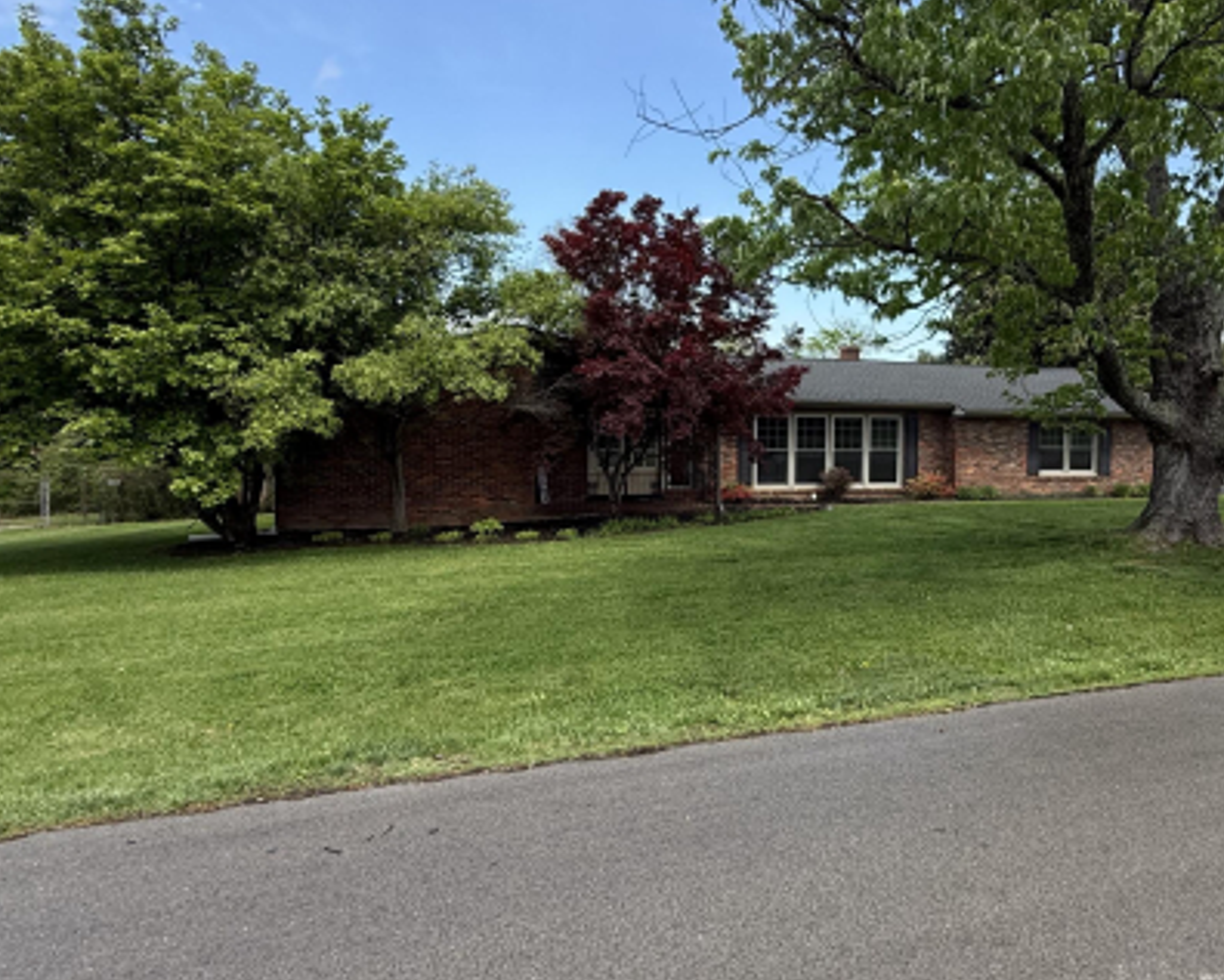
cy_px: 467
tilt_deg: -2.3
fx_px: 833
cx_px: 836
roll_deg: -0.8
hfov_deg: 70.1
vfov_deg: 60.9
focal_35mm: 23
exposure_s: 1/841
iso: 64
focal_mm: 2.22
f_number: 2.2
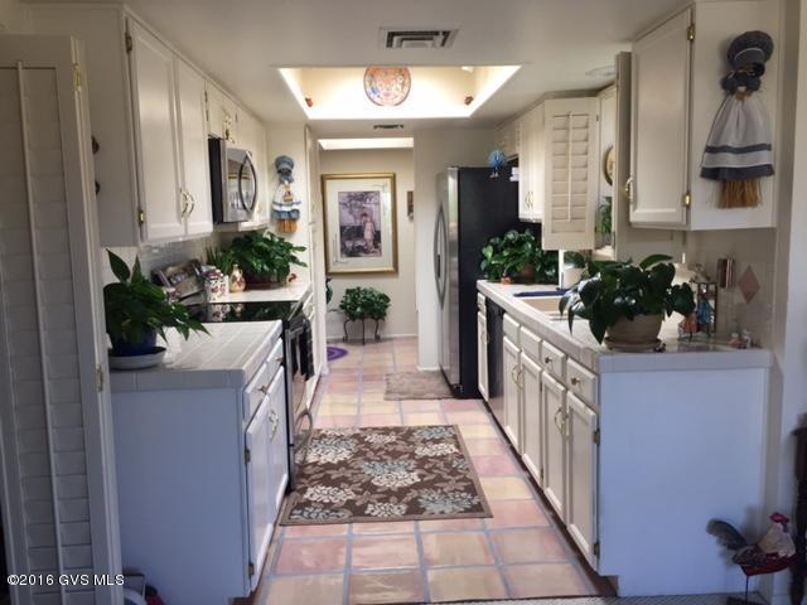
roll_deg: +2.1
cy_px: 302
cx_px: 404
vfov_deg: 48.2
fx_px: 676
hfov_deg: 61.7
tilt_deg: -7.0
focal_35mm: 29
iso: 40
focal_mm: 4.15
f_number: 2.2
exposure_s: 1/60
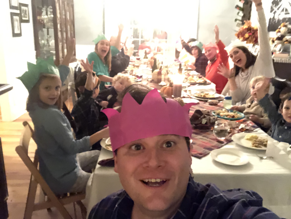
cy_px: 110
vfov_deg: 44.2
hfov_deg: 56.8
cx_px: 146
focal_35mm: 32
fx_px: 269
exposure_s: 1/15
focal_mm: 2.87
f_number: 2.2
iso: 2000
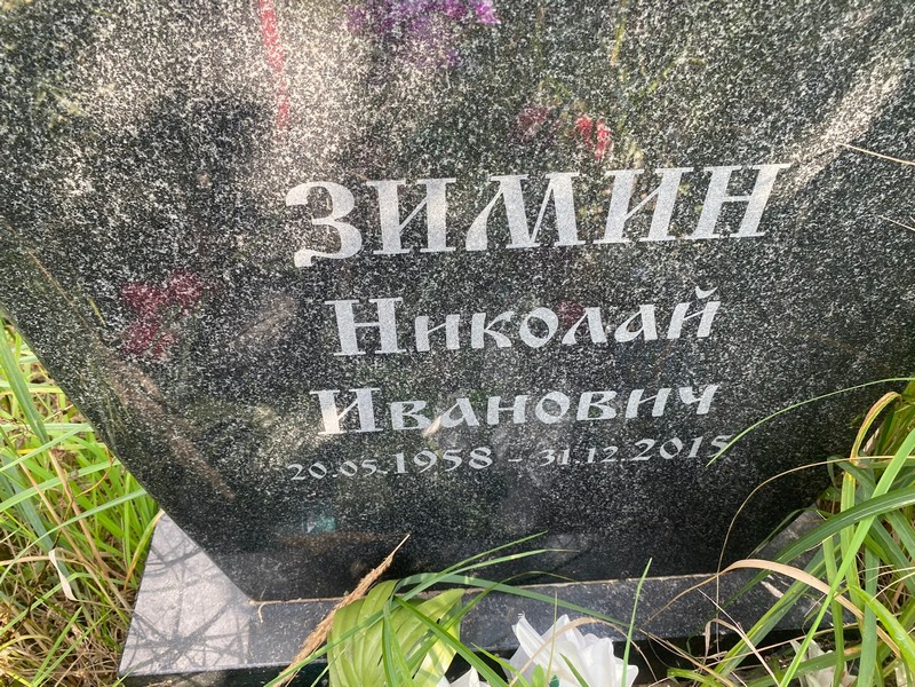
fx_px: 687
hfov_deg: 67.3
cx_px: 458
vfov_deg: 53.1
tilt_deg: -47.3
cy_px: 344
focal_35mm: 26
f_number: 1.8
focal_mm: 4.25
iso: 40
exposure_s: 1/121
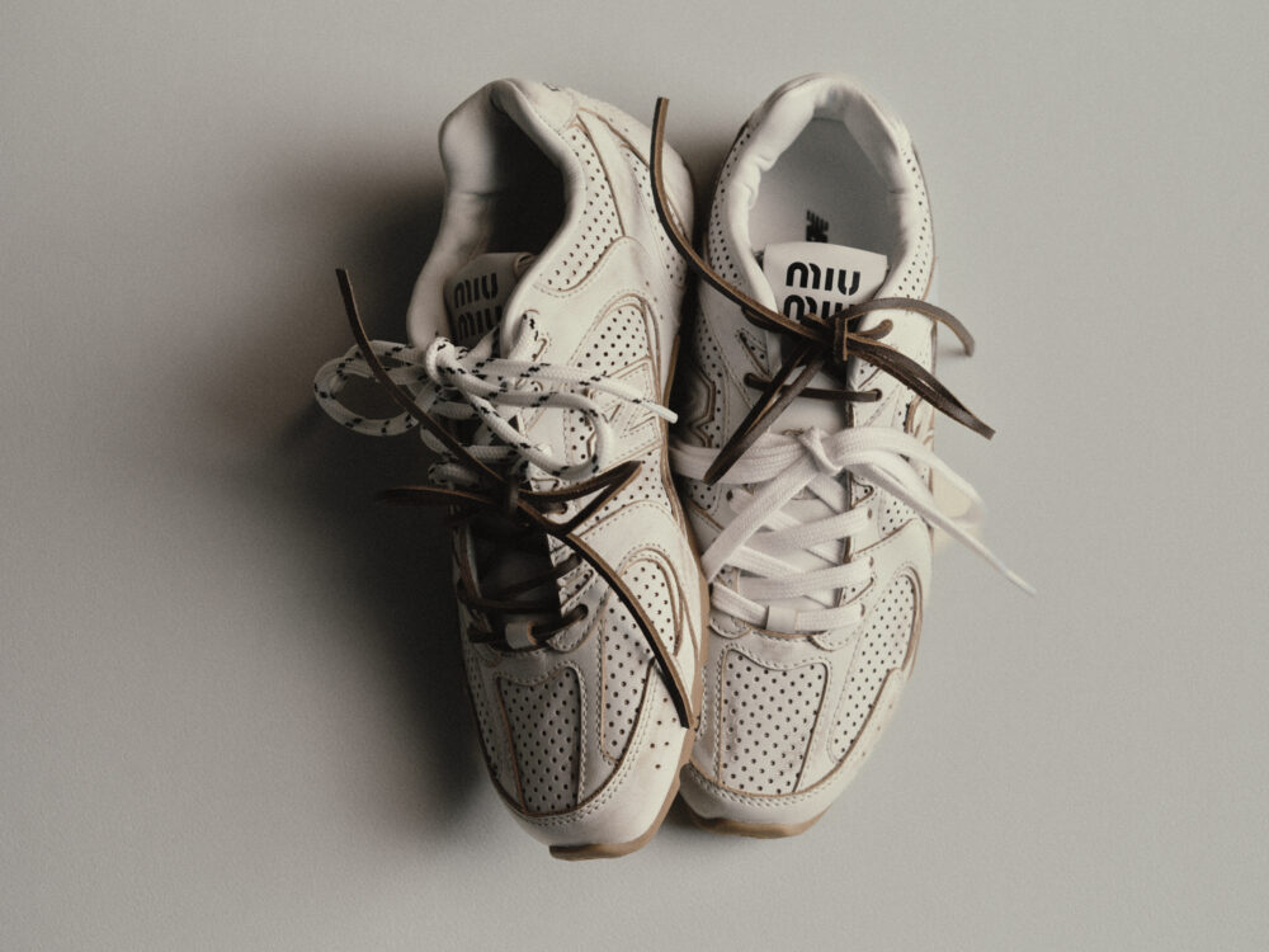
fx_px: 2896
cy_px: 476
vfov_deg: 18.7
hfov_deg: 24.7
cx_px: 634
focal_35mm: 79
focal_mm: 100
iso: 1600
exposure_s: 1/250
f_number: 5.6
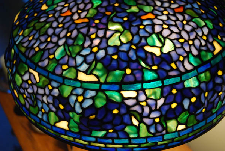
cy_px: 76
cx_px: 112
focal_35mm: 51
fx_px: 319
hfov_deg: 38.8
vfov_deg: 26.6
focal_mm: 34
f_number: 4.5
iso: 1000
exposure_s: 1/30
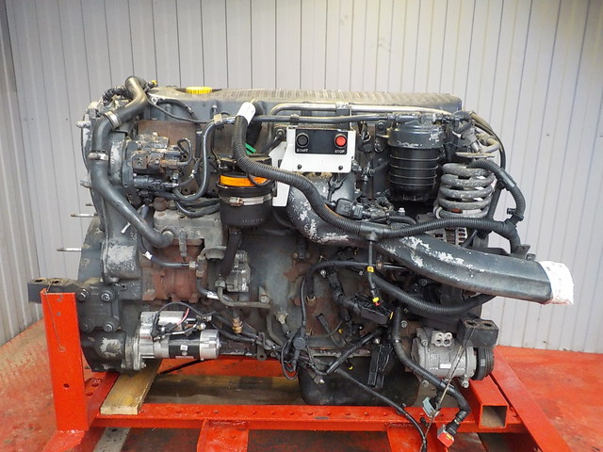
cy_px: 226
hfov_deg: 60.0
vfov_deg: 46.8
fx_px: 523
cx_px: 302
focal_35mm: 30
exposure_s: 1/25
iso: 400
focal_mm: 4.1
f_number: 3.3
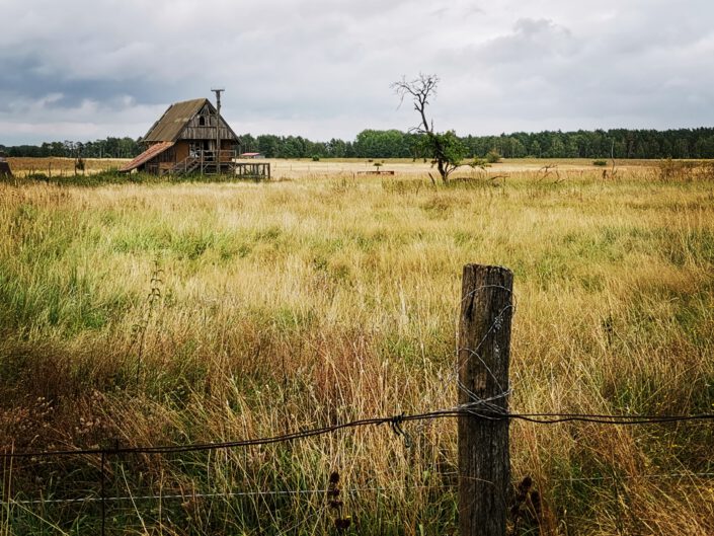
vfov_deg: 27.0
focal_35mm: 54
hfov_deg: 35.5
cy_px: 268
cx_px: 357
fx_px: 1114
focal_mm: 5.58
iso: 50
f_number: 1.8
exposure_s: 1/940
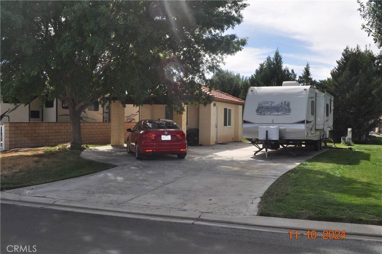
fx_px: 413
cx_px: 191
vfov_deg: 34.1
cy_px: 127
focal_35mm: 39
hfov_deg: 49.6
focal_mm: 26
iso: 200
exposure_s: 1/200
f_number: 11
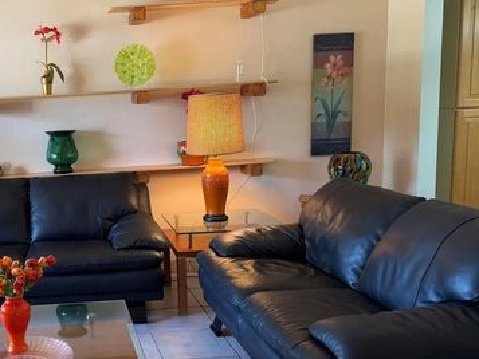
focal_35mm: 43
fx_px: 595
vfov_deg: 33.5
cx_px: 81
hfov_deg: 41.5
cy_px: 212
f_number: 1.78
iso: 125
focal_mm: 6.76
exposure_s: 1/60
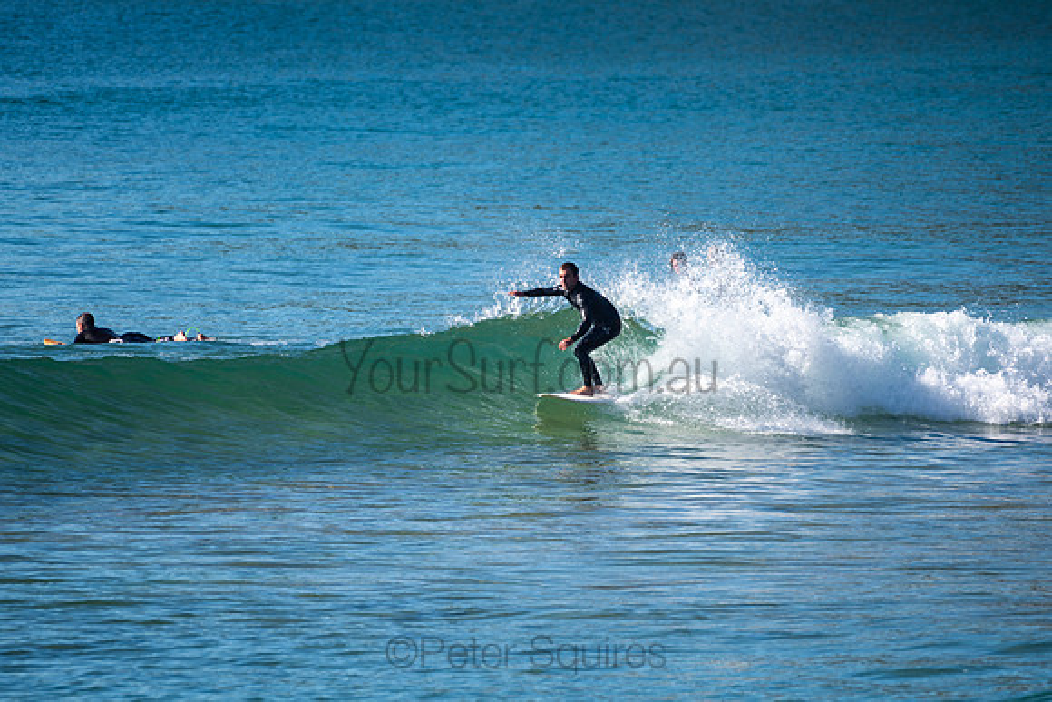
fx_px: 17494
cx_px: 538
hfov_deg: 3.4
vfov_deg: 2.3
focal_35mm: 599
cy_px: 343
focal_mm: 500
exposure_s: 1/320
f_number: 5.6
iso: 31
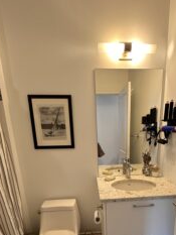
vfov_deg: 66.9
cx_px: 106
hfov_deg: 56.4
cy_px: 178
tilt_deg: -17.5
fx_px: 163
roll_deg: +0.2
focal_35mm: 24
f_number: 2.2
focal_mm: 2.22
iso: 250
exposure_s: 1/60
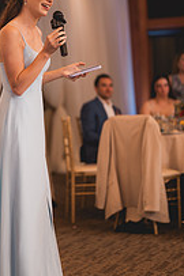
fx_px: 852
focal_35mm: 111
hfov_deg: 12.2
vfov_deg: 18.4
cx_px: 15
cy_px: 105
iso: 200
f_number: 1.2
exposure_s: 1/250
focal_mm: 50
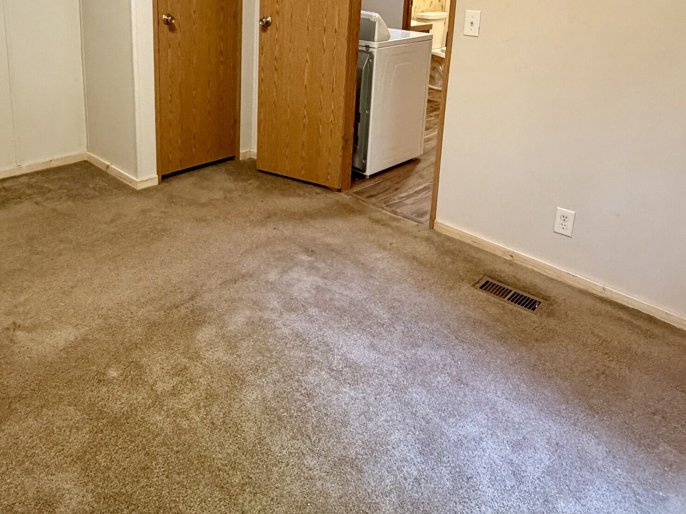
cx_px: 285
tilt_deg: -14.2
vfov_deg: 45.6
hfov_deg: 61.3
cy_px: 97
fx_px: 575
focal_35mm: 29
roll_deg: -1.0
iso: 640
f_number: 2.2
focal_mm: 2.22
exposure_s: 1/60
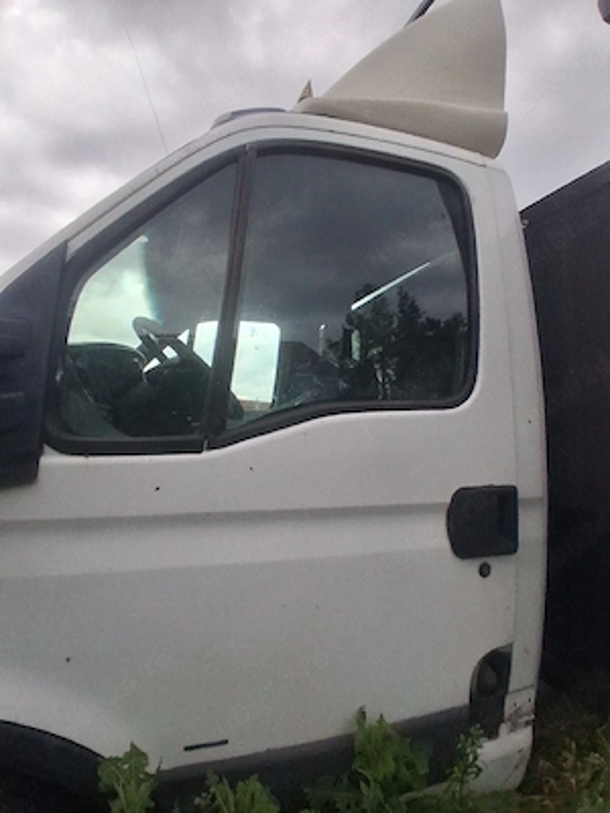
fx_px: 399
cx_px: 305
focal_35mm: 17
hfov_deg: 74.7
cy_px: 406
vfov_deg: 91.0
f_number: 2.2
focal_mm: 1.4
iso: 160
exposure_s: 1/100
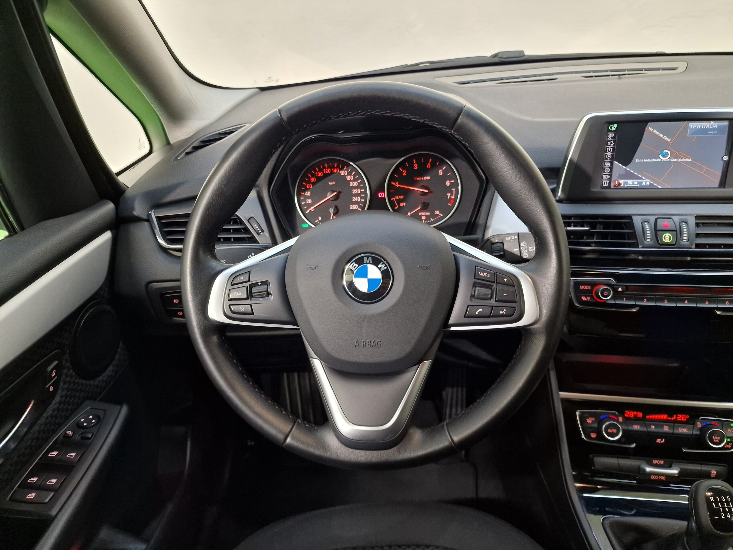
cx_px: 366
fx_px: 487
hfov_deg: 73.9
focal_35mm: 23
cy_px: 275
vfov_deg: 58.9
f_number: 1.8
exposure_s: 1/33
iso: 320
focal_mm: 6.4
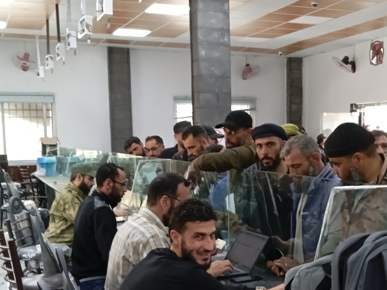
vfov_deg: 27.6
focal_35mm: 52
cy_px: 216
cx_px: 280
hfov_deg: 36.2
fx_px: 581
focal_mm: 4.25
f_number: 1.8
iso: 132
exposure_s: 1/50
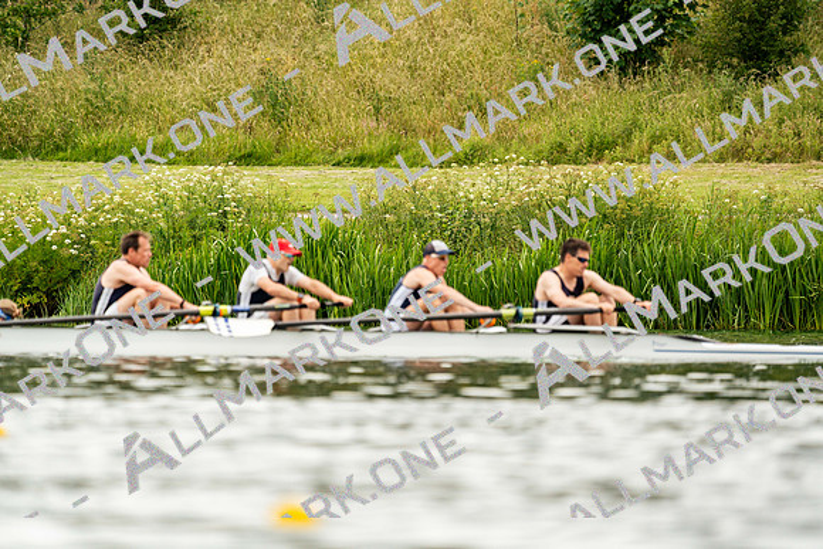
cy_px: 274
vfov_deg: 2.3
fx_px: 13719
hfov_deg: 3.4
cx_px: 412
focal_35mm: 600
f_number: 6.3
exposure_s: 1/2000
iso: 500
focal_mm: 600
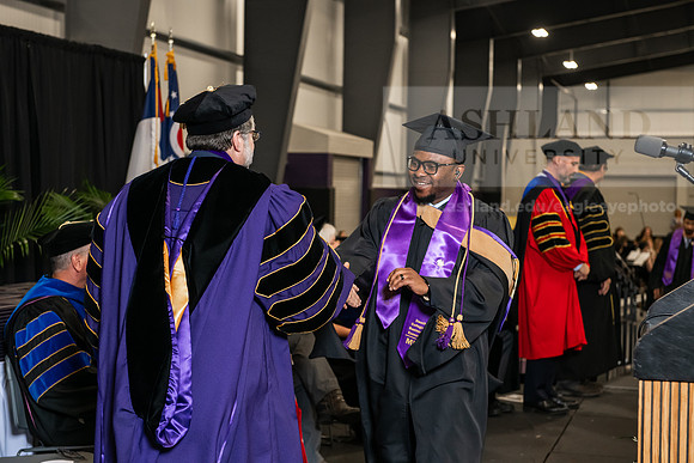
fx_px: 1273
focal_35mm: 66
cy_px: 232
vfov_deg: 20.6
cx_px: 347
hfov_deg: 30.5
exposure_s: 1/200
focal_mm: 66
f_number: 5
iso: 2000
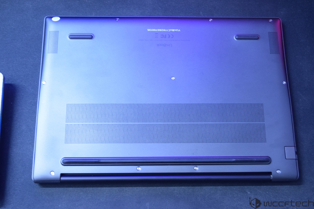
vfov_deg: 26.5
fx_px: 445
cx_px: 157
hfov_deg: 38.9
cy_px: 104
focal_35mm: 51
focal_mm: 34
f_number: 5.6
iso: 1600
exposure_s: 1/10
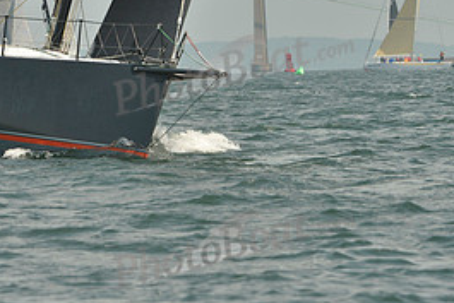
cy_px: 6
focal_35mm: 525
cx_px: 26
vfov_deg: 2.6
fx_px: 6624
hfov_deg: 3.9
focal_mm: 240
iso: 280
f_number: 9
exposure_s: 1/1000
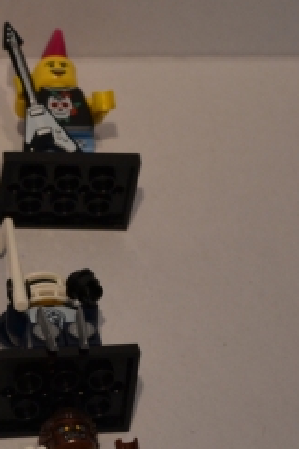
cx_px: -353
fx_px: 2952
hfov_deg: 5.6
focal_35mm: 237
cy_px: 354
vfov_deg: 8.7
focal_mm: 48
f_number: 5.6
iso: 450
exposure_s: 1/60
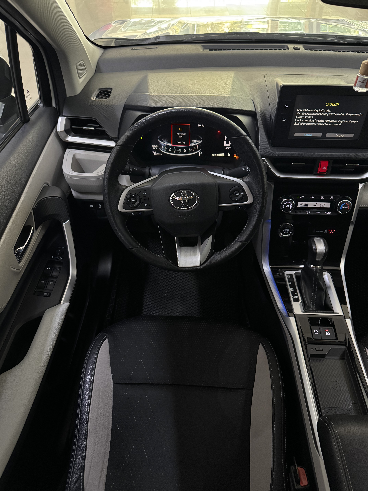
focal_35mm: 24
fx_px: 340
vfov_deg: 71.6
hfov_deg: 56.8
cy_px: 246
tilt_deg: -45.1
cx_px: 184
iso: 800
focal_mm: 6.76
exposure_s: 1/55
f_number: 1.78
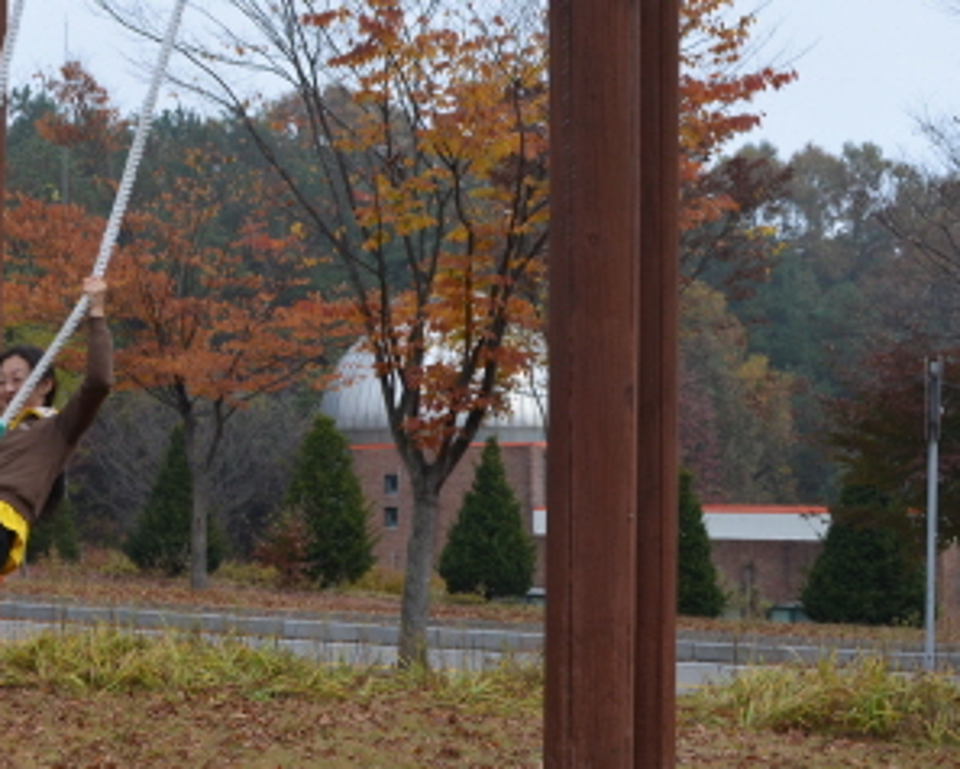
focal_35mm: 68
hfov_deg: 27.1
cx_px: 133
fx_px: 1933
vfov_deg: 22.5
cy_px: 435
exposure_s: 1/250
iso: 200
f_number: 8
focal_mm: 24
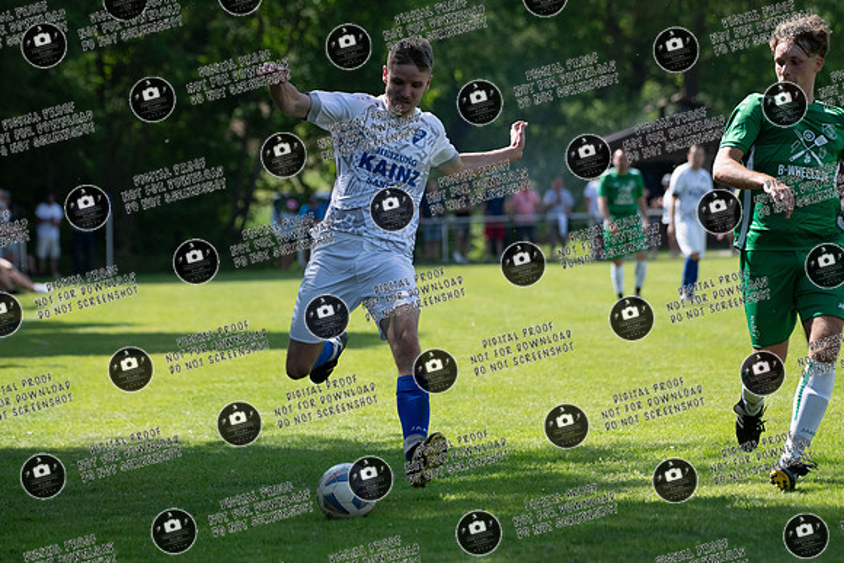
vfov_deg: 6.9
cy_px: 282
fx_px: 4690
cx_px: 422
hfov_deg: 10.3
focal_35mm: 200
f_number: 5.6
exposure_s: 1/4000
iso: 1250
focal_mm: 200
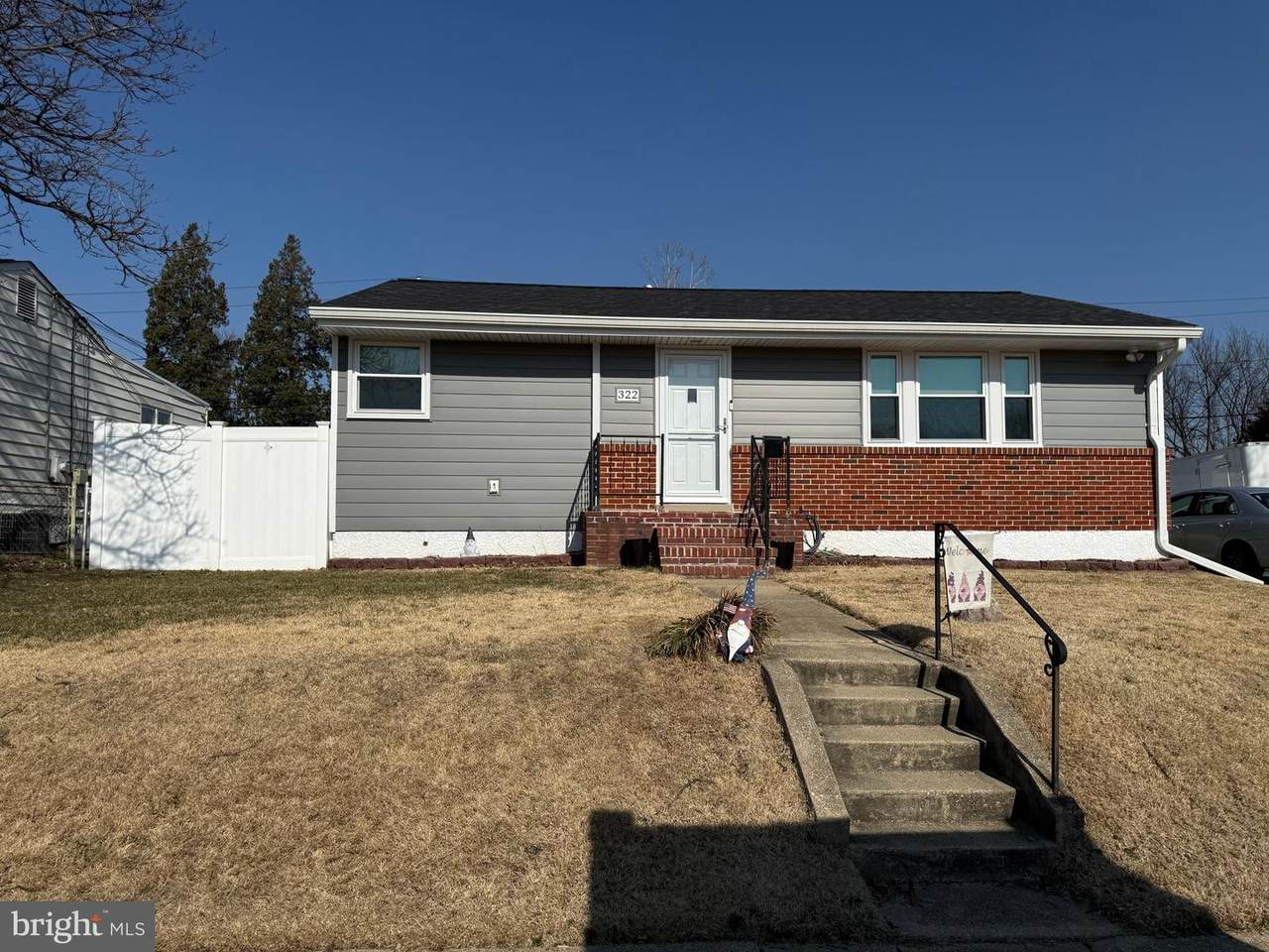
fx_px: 880
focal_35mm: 24
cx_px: 634
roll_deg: -1.0
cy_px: 476
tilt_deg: +3.7
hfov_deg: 71.6
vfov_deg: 56.8
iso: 80
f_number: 1.78
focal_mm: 6.76
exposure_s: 1/10309
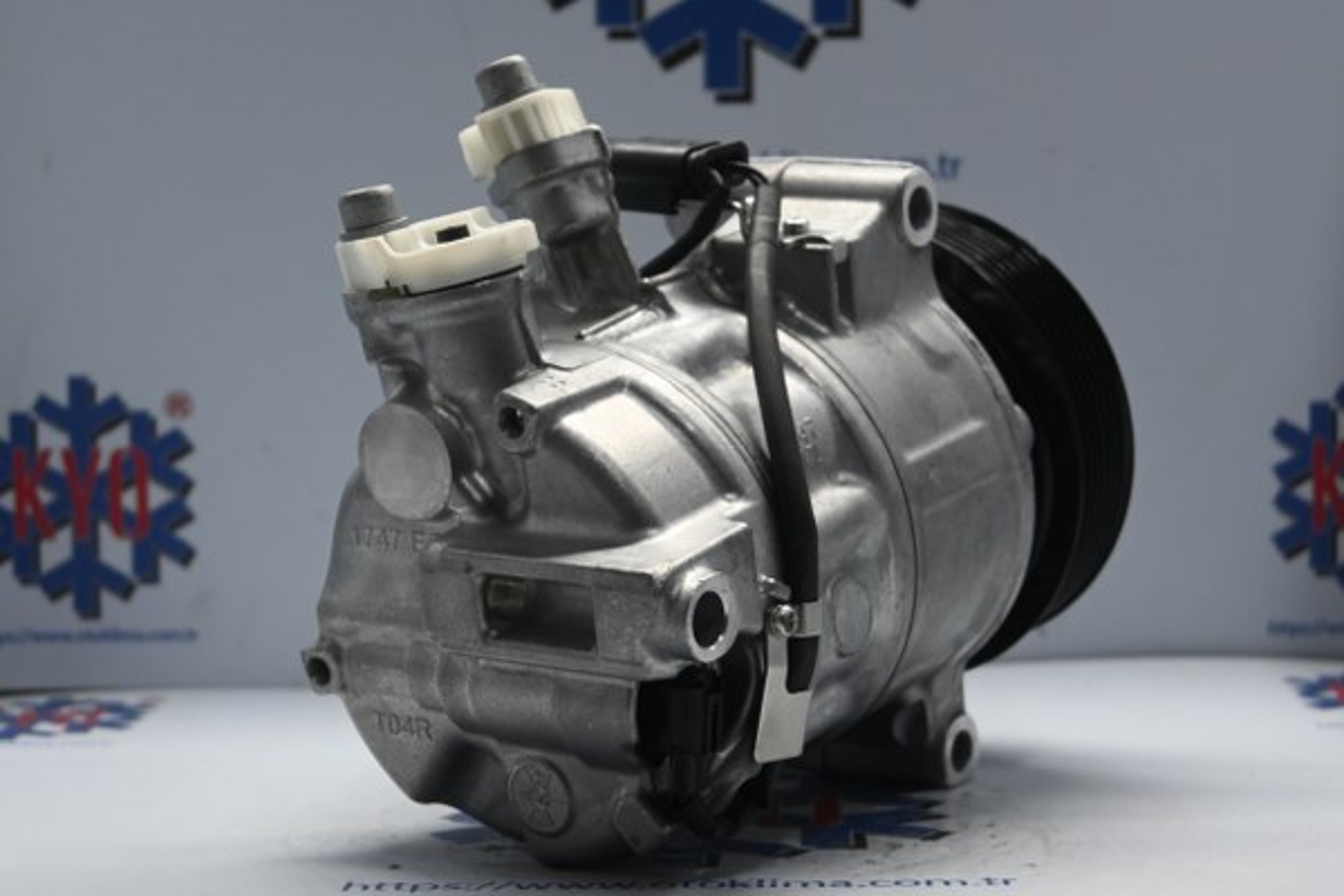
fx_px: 2800
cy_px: 448
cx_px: 672
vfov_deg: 18.2
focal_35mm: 75
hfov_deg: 27.0
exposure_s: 1/80
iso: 800
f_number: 6.3
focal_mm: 50
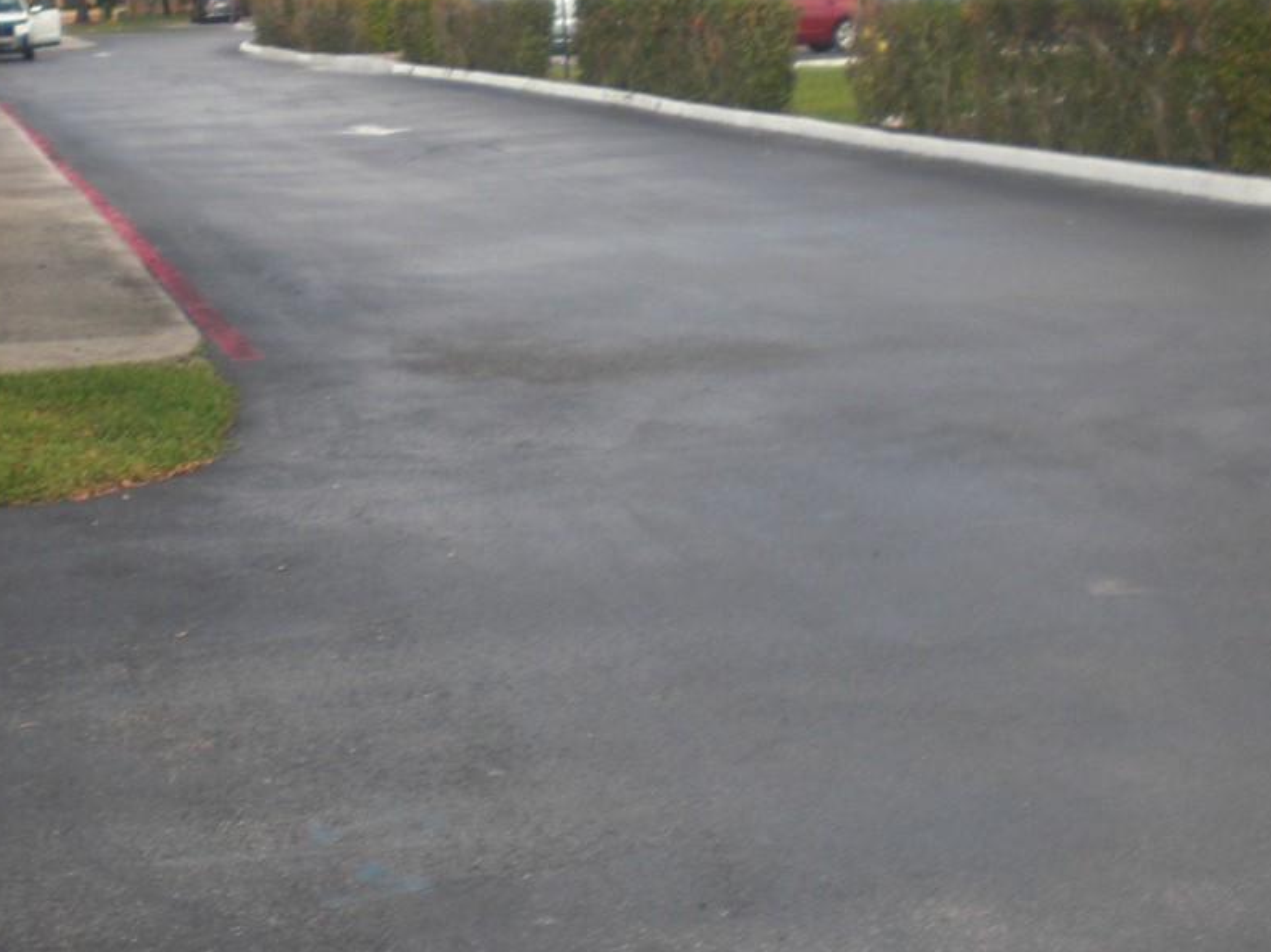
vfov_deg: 19.1
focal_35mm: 77
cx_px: 420
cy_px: 399
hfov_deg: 25.2
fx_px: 2826
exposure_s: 1/320
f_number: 3.1
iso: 64
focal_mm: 6.3
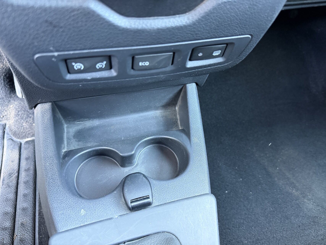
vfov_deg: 56.8
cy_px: 122
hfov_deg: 71.6
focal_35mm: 24
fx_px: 226
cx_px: 163
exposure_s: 1/46
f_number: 1.78
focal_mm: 6.76
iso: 800
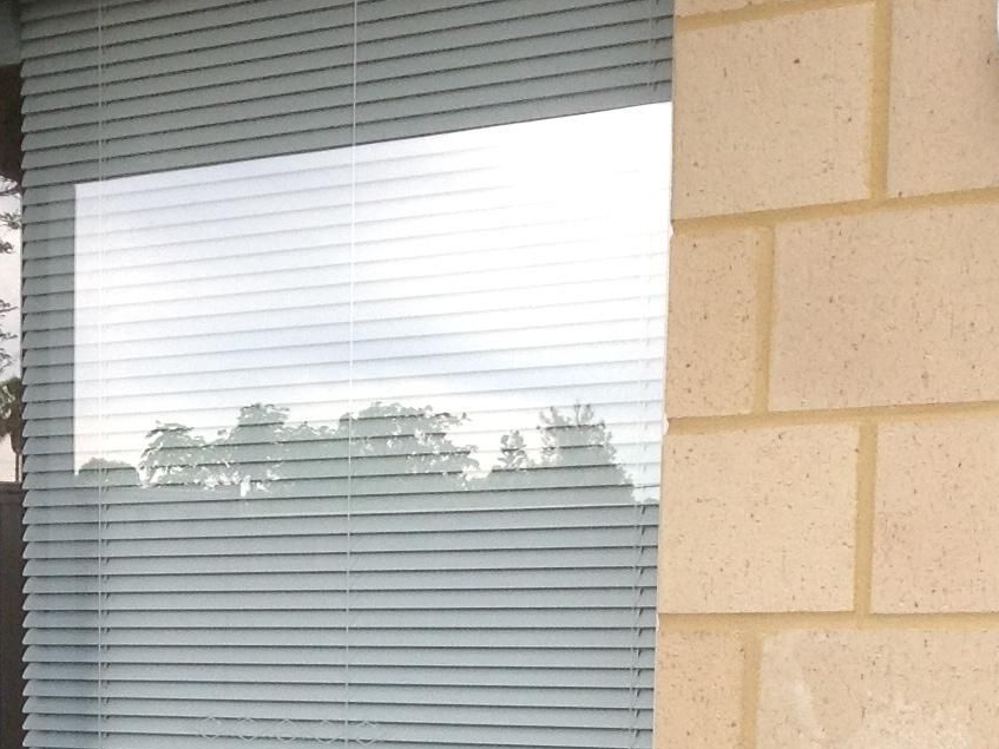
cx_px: 121
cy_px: 935
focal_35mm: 107
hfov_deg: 18.1
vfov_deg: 13.4
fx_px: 3088
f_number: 2.4
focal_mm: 4.28
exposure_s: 1/149
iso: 50
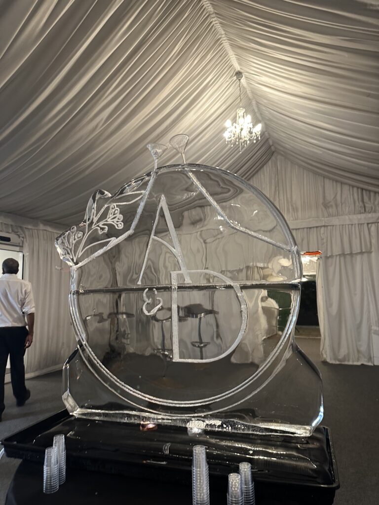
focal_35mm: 24
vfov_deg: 71.6
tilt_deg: +6.5
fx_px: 350
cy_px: 252
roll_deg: +1.3
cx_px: 190
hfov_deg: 56.8
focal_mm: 6.86
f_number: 1.78
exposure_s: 1/50
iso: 320
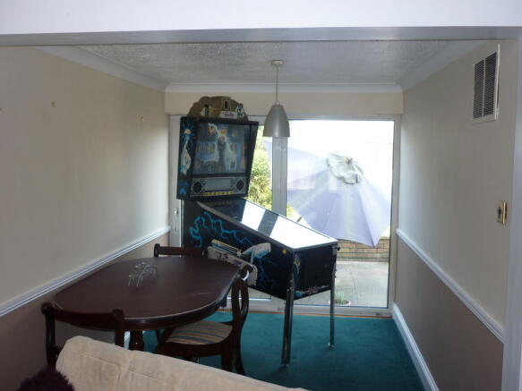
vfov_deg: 42.9
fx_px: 498
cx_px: 261
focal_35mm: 33
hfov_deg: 55.4
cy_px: 196
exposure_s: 1/100
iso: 100
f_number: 2.8
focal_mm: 5.5
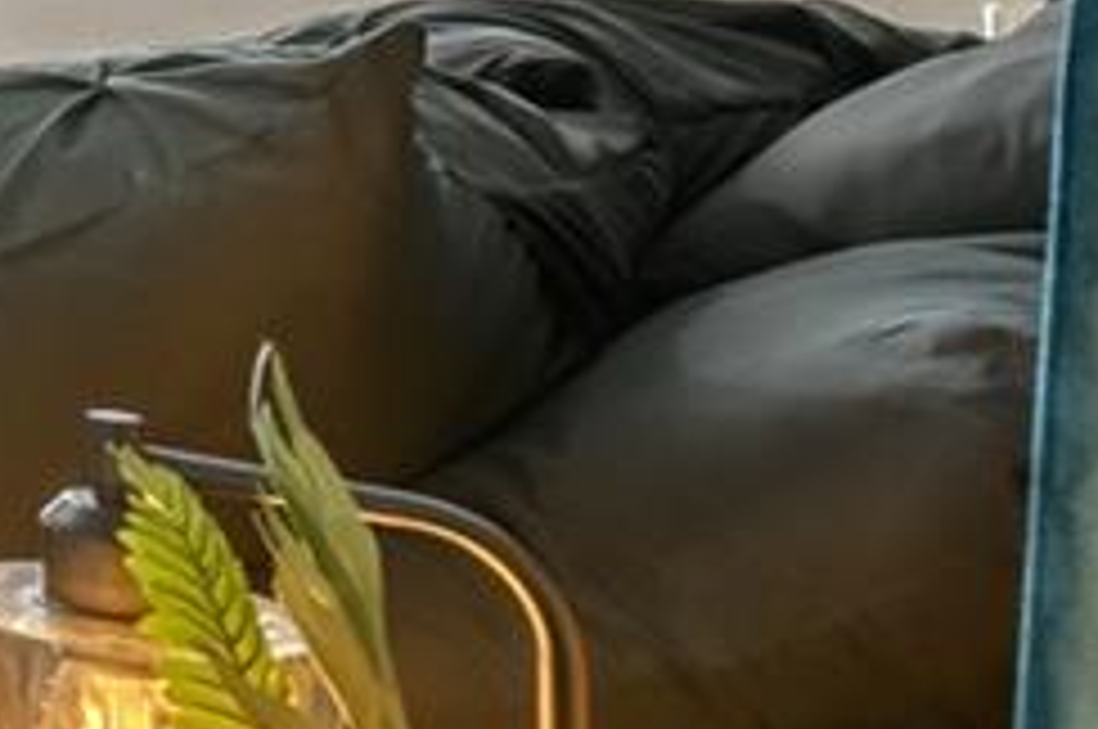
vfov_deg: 12.4
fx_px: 3198
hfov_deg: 11.1
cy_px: -346
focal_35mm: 105
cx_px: -2264
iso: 500
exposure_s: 1/60
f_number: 7.1
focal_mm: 16
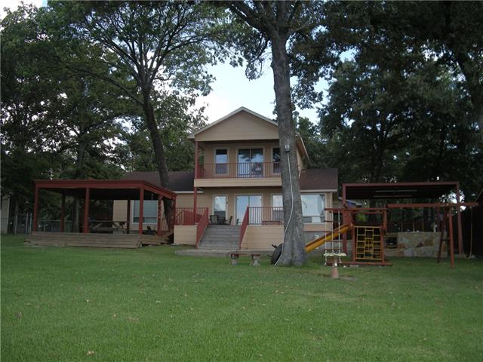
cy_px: 181
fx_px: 516
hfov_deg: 50.1
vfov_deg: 38.7
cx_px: 242
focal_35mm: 37
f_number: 2.8
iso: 64
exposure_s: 1/282
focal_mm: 7.9
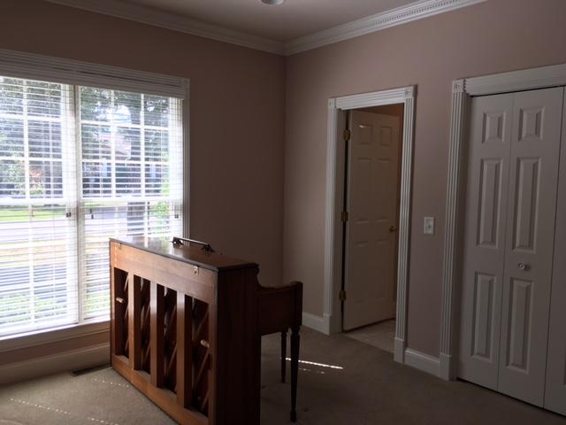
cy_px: 212
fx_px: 474
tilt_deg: -4.4
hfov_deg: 61.7
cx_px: 283
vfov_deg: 48.2
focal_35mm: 29
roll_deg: -0.7
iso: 25
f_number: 2.2
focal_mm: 4.15
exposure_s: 1/120
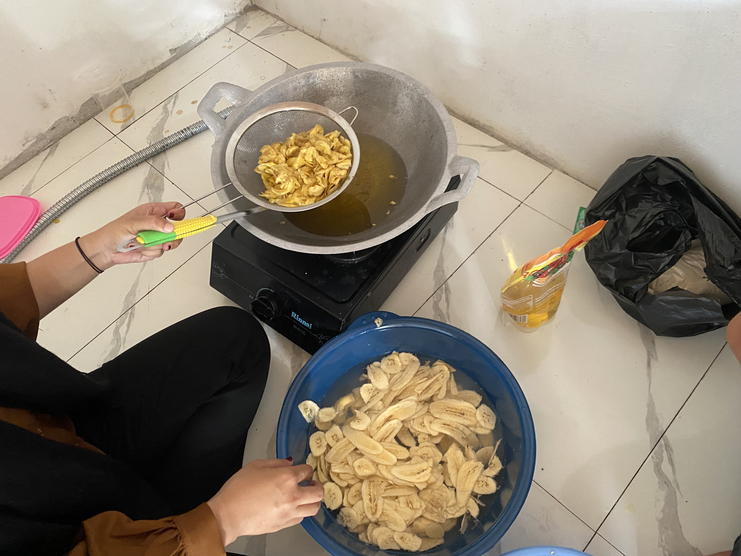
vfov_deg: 53.1
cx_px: 370
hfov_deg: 67.3
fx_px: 557
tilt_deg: -59.0
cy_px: 278
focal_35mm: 26
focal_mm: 4.25
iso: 500
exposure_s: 1/41
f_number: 1.8
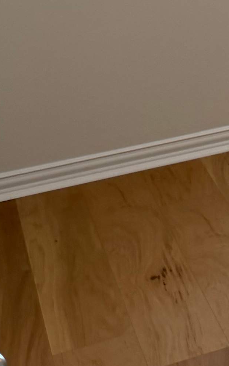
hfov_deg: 10.8
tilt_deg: -9.9
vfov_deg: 18.8
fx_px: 1029
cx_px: 546
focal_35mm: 103
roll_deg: +0.8
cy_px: -105
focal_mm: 6.76
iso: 250
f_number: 1.78
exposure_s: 1/60
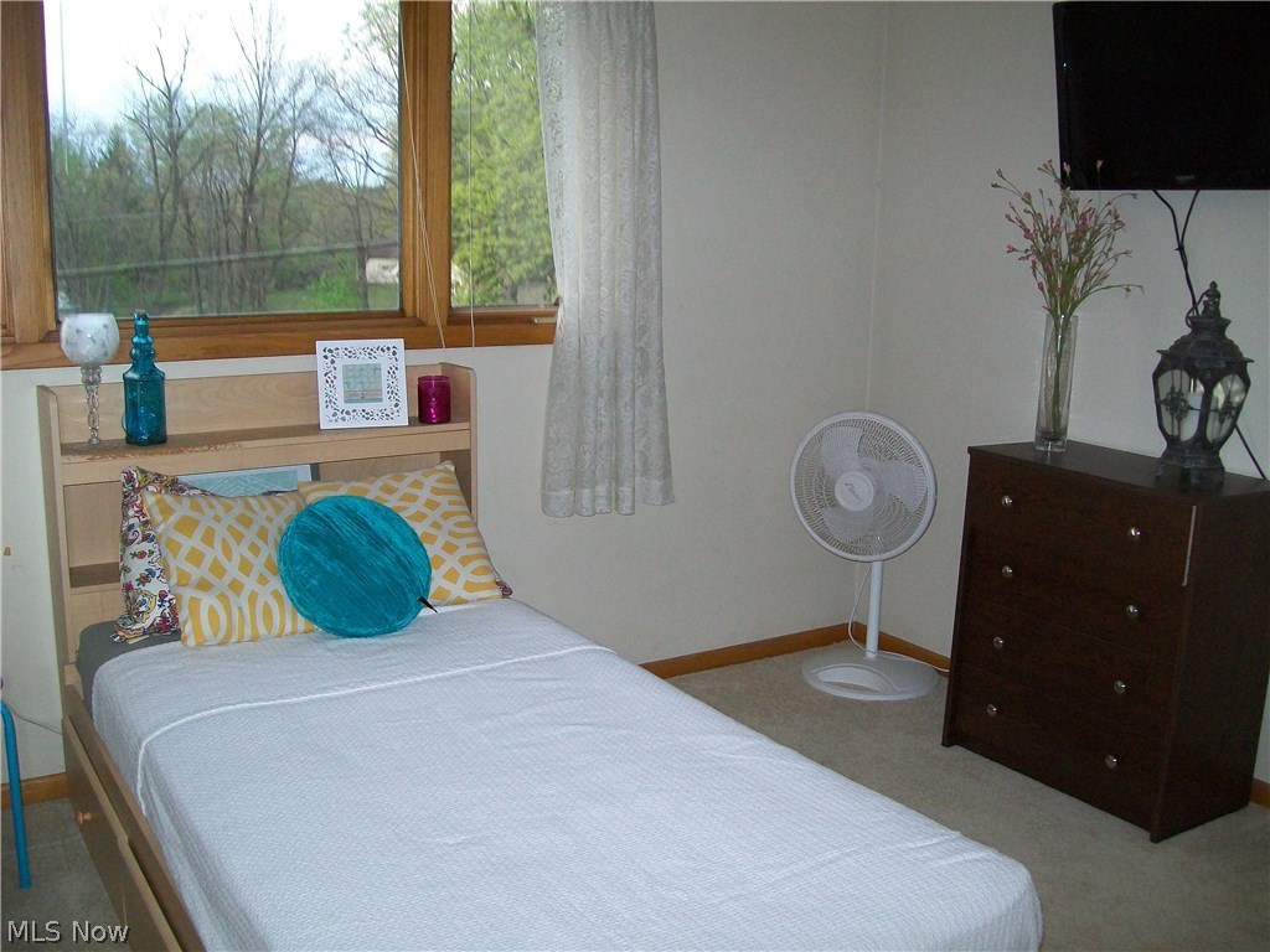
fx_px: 1247
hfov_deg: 54.0
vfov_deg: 41.8
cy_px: 476
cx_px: 635
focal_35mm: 34
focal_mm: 6.1
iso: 160
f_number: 2.7
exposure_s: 1/60
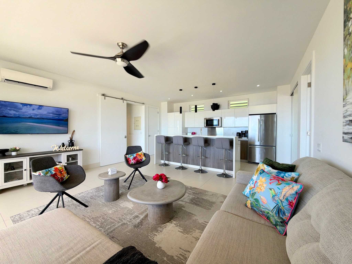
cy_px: 132
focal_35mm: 14
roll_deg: +0.3
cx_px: 176
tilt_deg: +0.0
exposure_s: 1/121
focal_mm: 2.22
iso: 50
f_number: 2.2
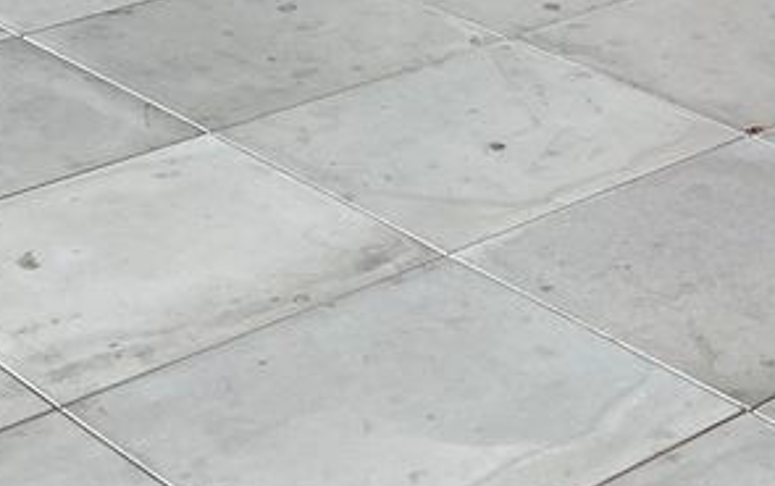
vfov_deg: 10.4
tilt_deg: -3.9
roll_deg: -3.0
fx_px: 2368
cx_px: 759
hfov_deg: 18.2
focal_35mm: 112
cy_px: -607
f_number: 1.8
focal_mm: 4.25
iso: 32
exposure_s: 1/966
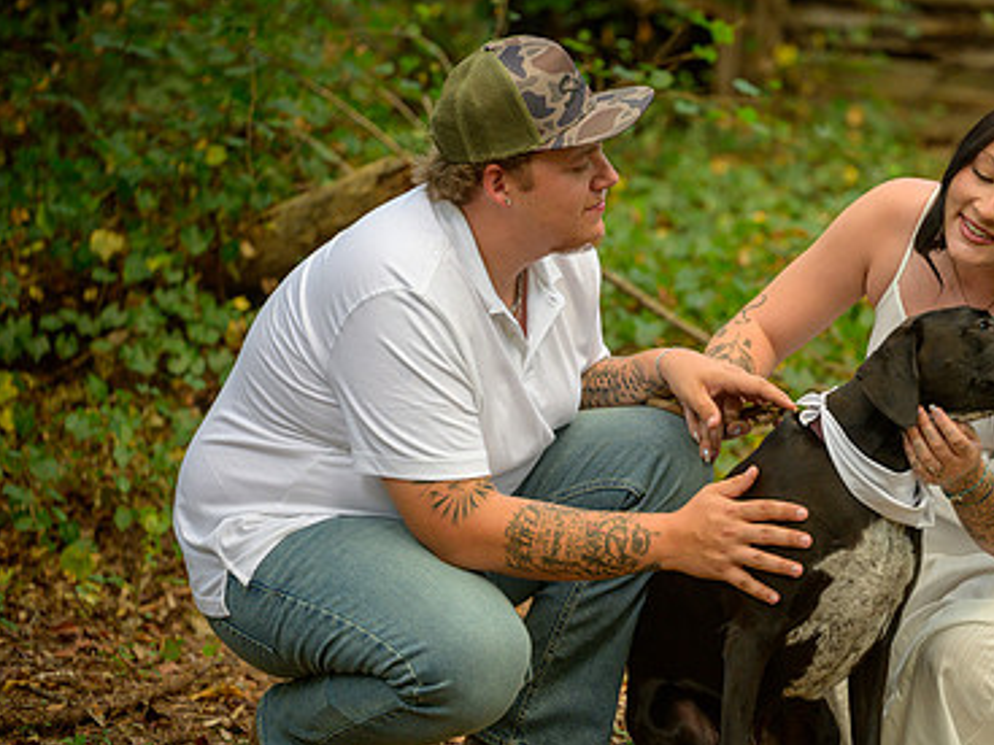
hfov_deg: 12.4
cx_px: 748
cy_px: 449
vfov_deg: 9.3
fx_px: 4566
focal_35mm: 159
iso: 1000
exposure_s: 1/125
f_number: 3.3
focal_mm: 105
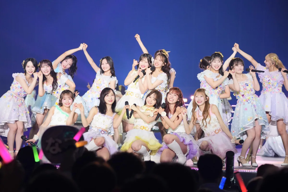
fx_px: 1294
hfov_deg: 12.7
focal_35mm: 162
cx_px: 144
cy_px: 96
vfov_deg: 8.5
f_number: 5.6
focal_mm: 161.8
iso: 1600
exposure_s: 1/800
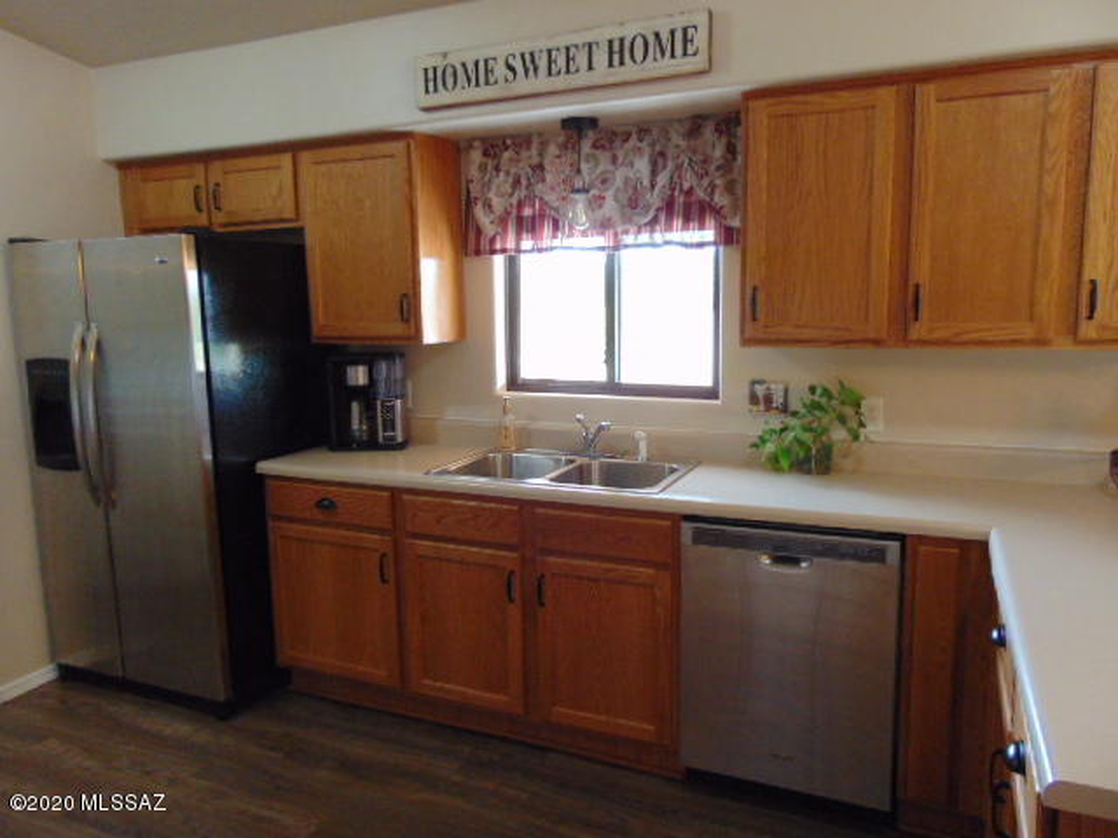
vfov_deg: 54.9
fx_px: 807
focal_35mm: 25
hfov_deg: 69.4
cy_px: 419
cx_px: 559
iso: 250
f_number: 3
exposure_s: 1/30
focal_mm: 4.5
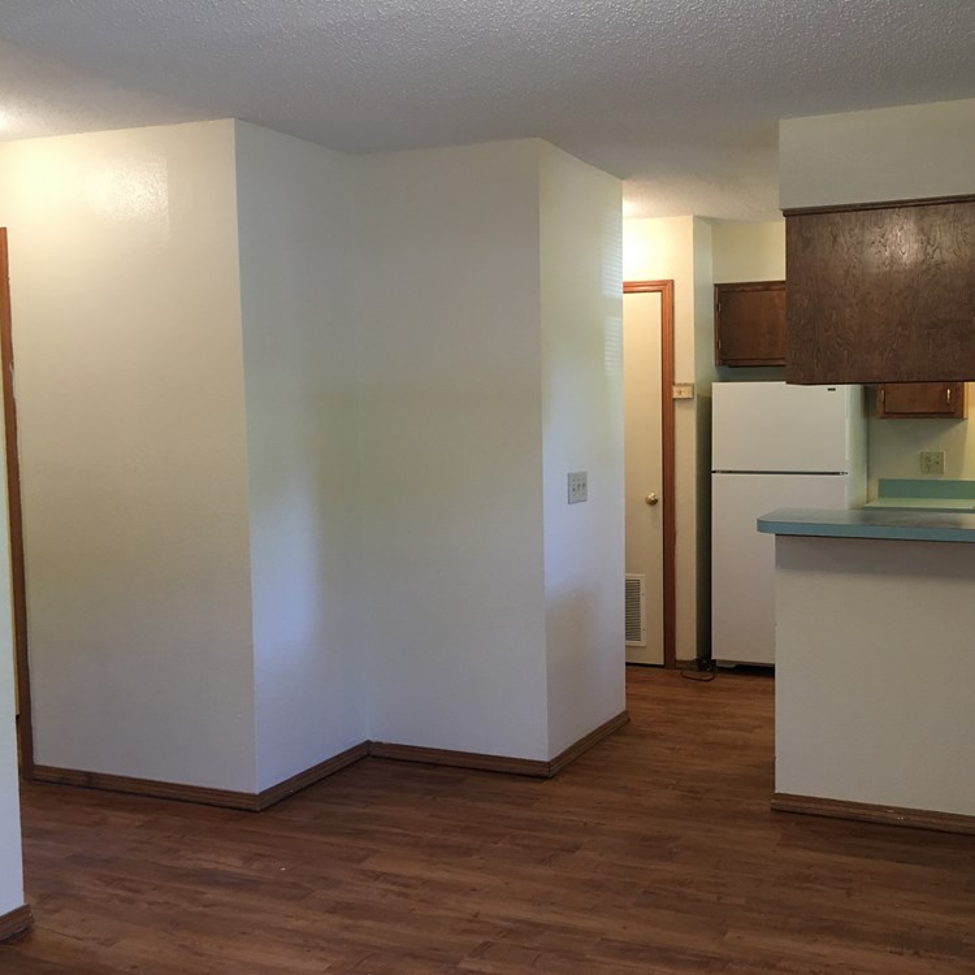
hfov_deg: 46.6
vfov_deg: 47.2
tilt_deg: -4.6
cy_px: 495
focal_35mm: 35
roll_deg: +1.0
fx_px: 1115
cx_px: 636
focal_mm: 4.15
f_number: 2.2
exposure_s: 1/30
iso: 100
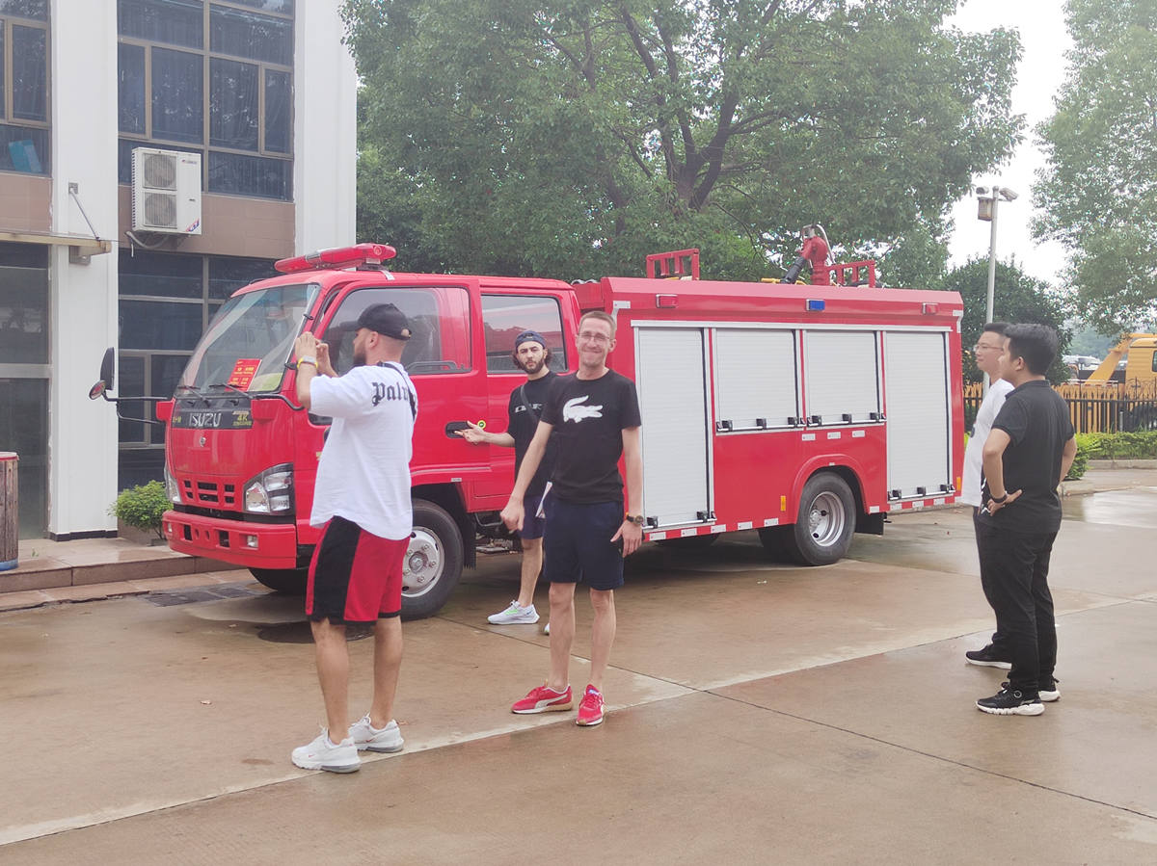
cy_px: 433
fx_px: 1002
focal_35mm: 30
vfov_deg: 46.8
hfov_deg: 60.0
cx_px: 578
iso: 122
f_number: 1.9
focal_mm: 5.52
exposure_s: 1/120
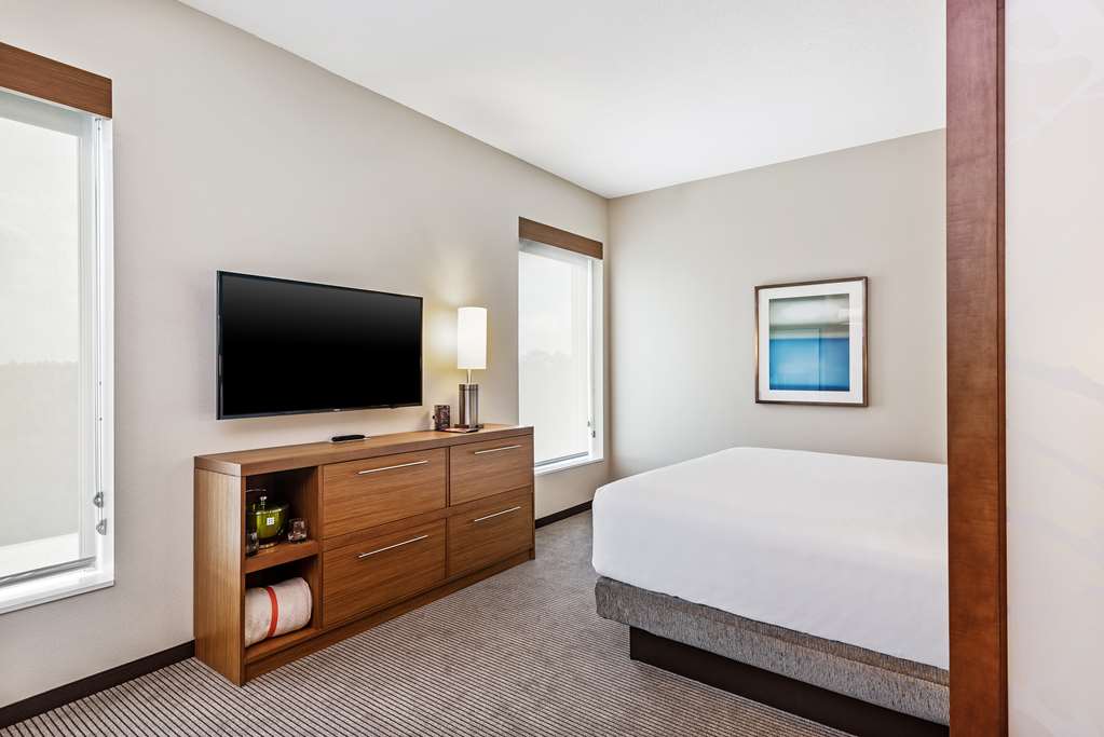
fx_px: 583
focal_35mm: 19
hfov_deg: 86.9
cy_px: 368
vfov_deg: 64.6
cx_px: 552
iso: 320
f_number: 8
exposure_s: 1/30
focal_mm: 19
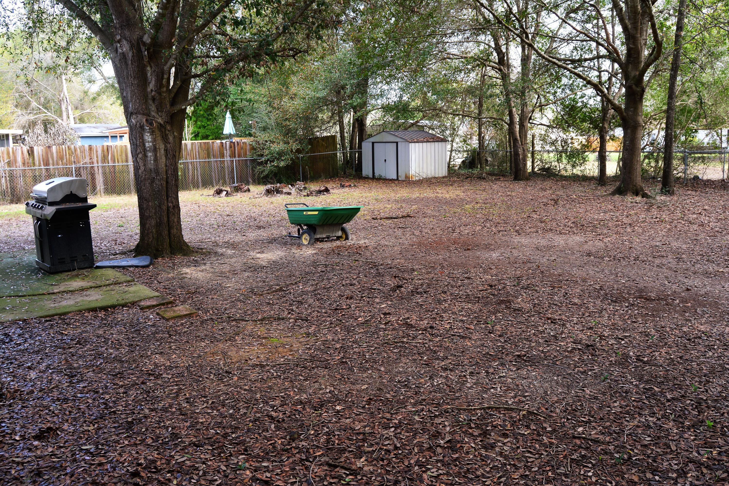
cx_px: 364
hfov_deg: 61.9
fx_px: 607
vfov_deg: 43.6
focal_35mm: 30
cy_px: 243
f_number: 9
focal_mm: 20
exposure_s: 1/100
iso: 400
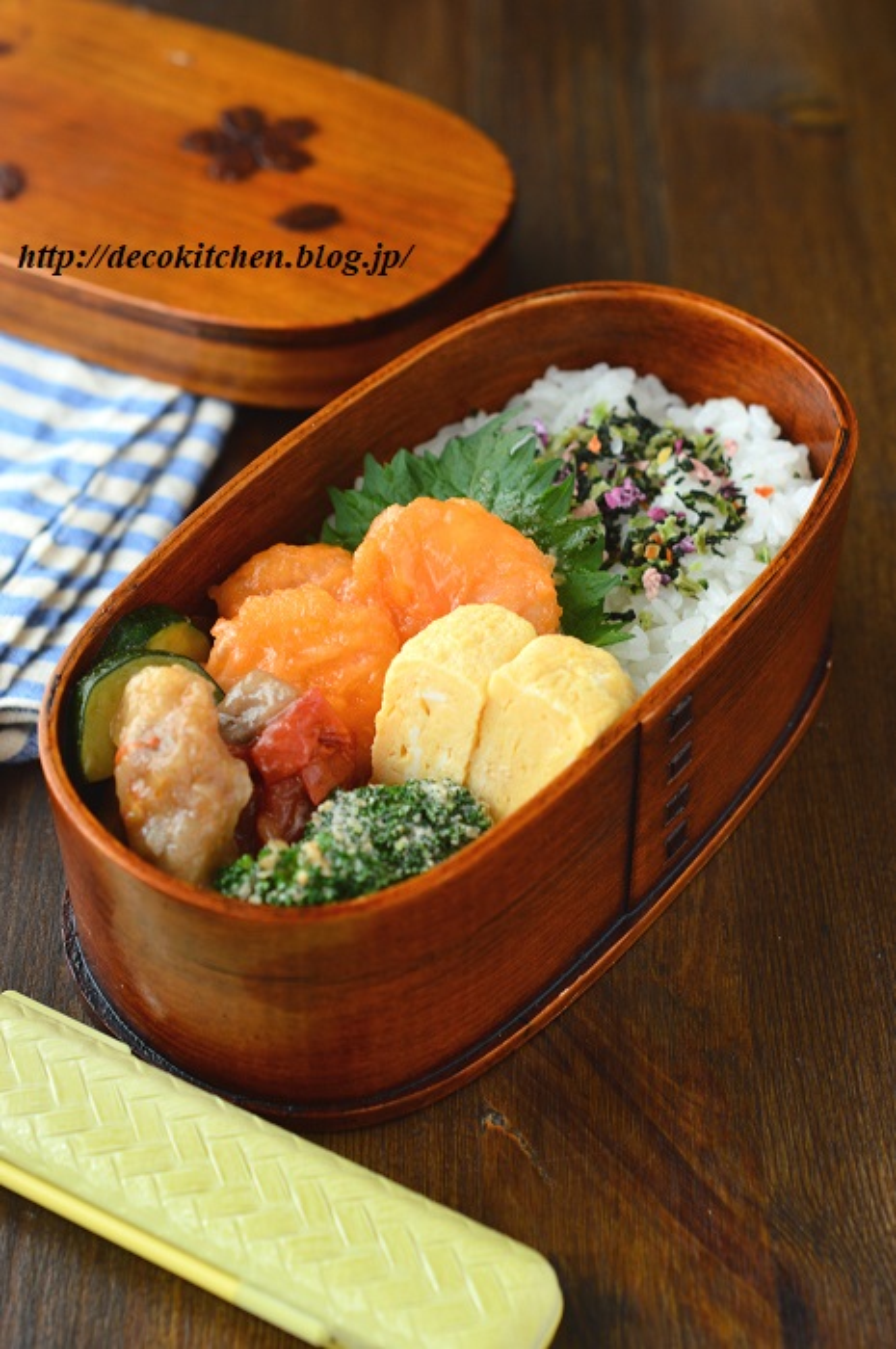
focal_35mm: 60
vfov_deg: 33.4
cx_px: 448
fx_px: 2245
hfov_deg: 22.6
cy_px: 674
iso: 200
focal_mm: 40
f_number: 5
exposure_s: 1/20
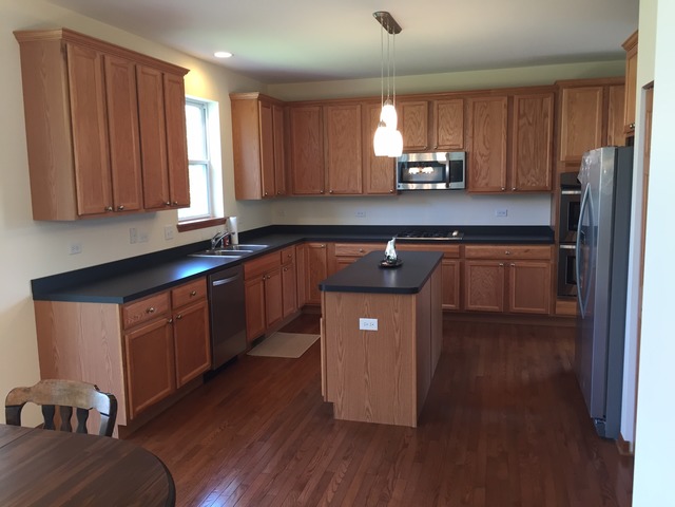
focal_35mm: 29
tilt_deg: -9.5
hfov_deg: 61.7
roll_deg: -0.2
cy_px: 254
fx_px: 565
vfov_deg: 48.2
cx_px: 338
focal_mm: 4.15
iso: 64
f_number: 2.2
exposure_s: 1/30
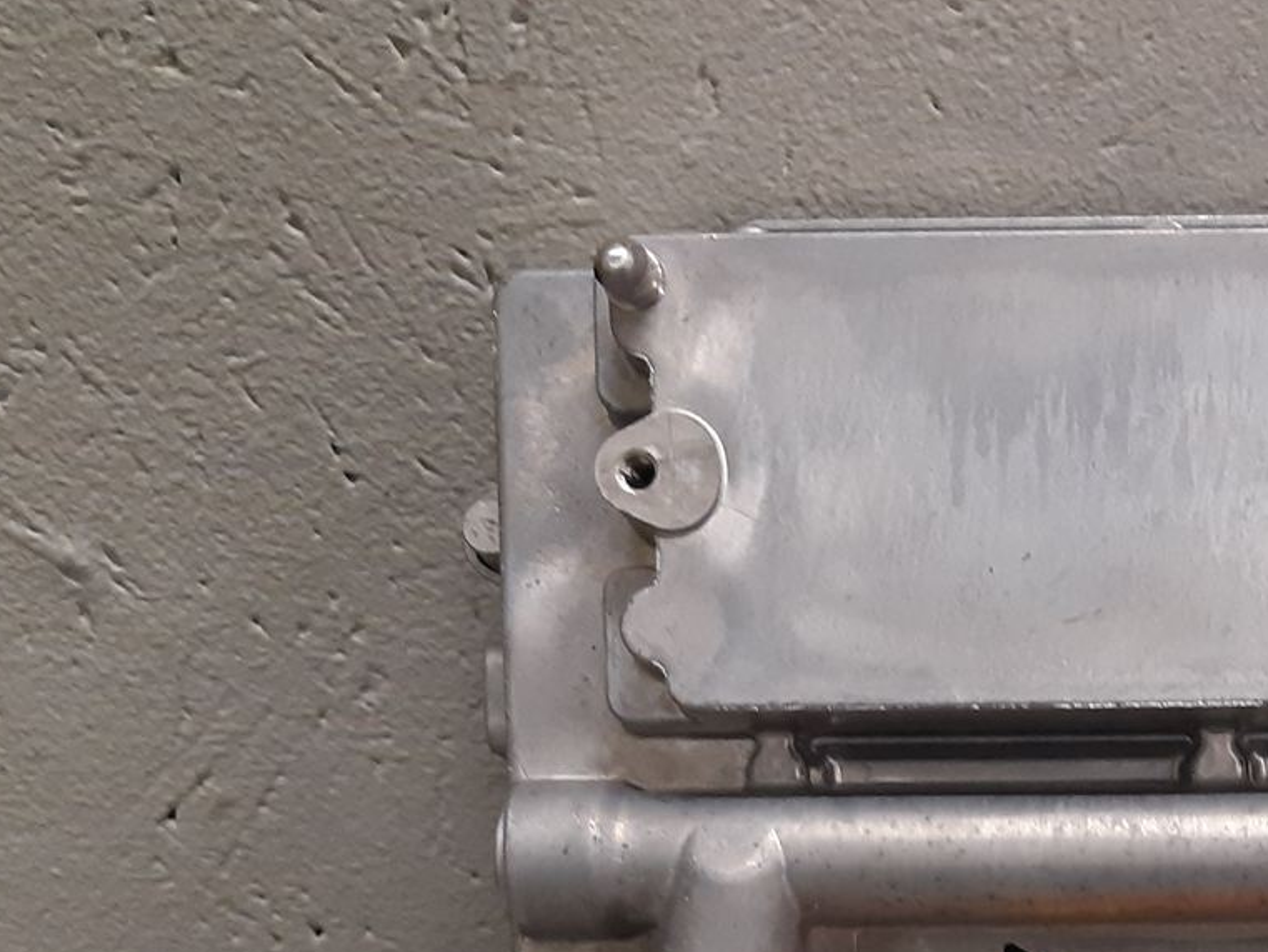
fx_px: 2565
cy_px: 1109
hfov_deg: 26.3
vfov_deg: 19.9
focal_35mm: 70
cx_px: 1261
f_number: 1.7
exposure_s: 1/50
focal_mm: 3.93
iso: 160
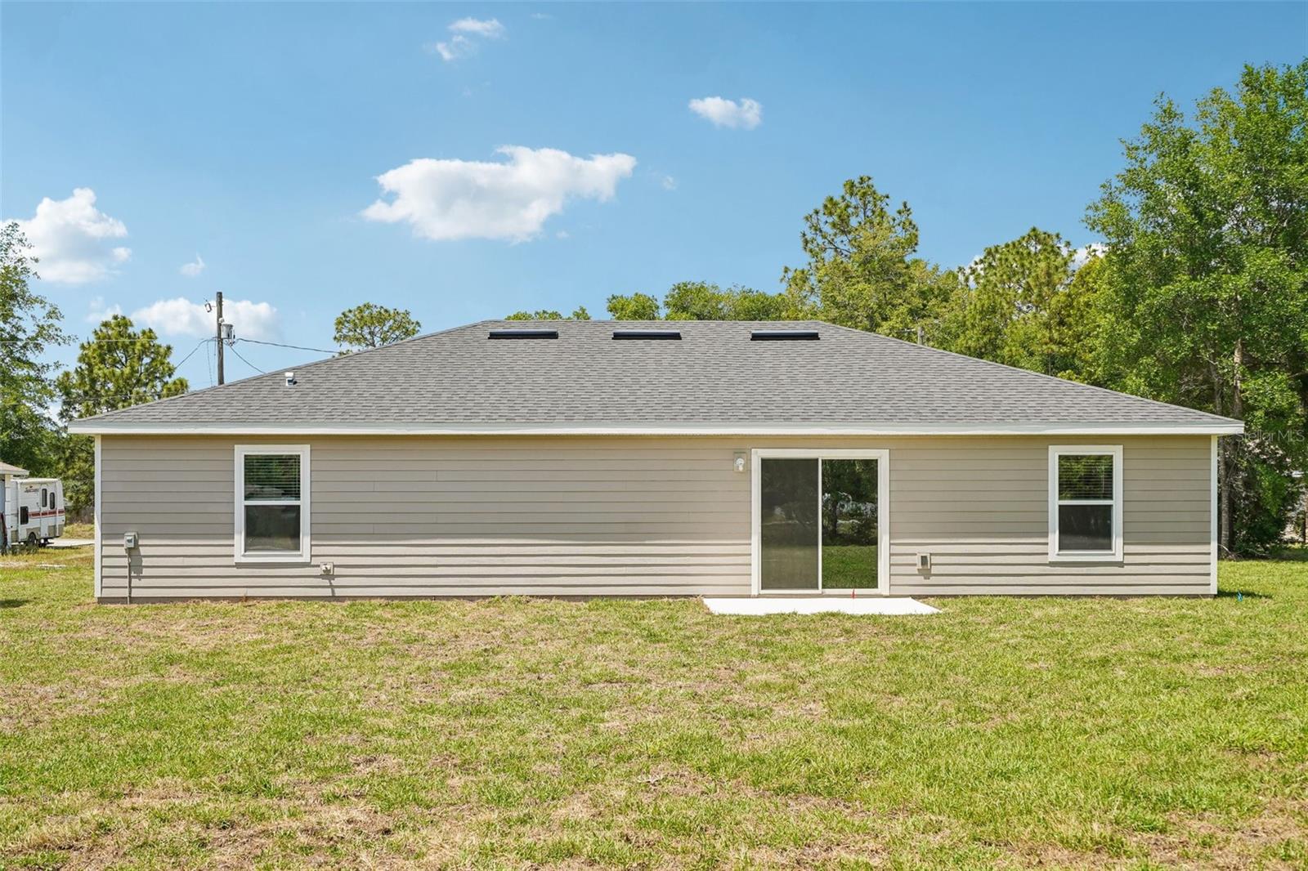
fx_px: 1271
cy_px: 436
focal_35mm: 35
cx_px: 654
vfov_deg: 37.8
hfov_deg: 54.4
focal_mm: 35
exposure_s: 1/125
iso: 50
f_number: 8
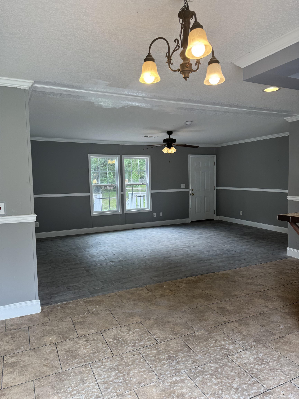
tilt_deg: -4.4
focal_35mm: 24
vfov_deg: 71.6
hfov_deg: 56.8
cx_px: 150
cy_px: 200
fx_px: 276
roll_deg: -0.2
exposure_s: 1/120
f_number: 1.78
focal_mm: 6.76
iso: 80
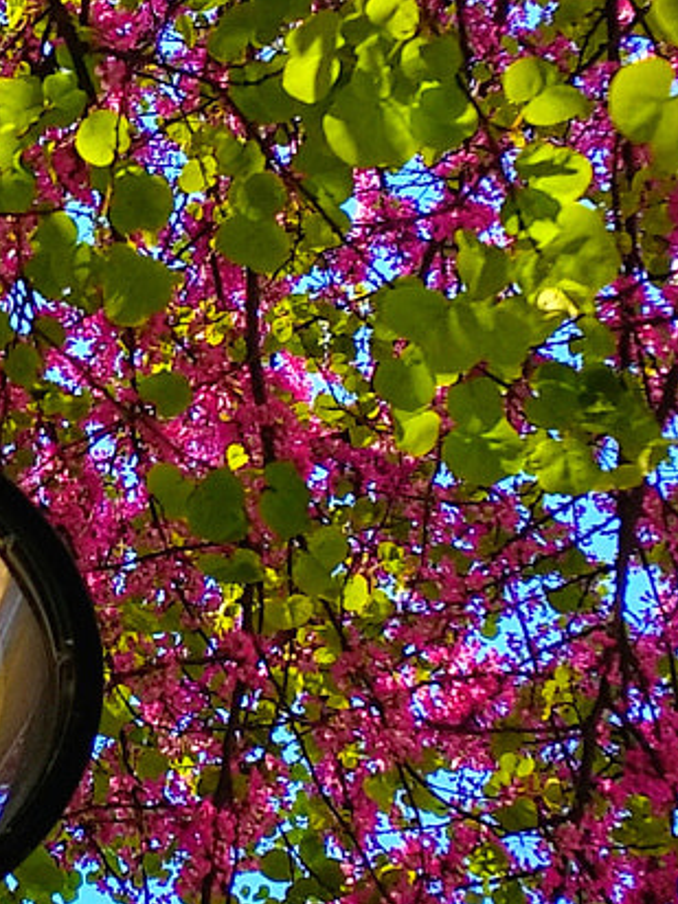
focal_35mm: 101
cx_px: -26
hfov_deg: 14.4
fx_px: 2638
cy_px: 331
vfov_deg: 19.4
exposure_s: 1/321
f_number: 2.2
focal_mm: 3.81
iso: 125
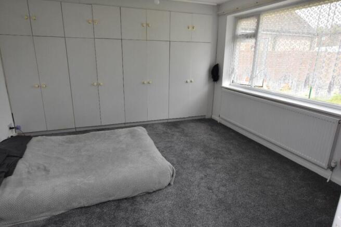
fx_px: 199
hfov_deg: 81.2
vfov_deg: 59.5
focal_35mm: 21
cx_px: 170
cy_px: 114
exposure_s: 1/200
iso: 320
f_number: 5
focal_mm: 14
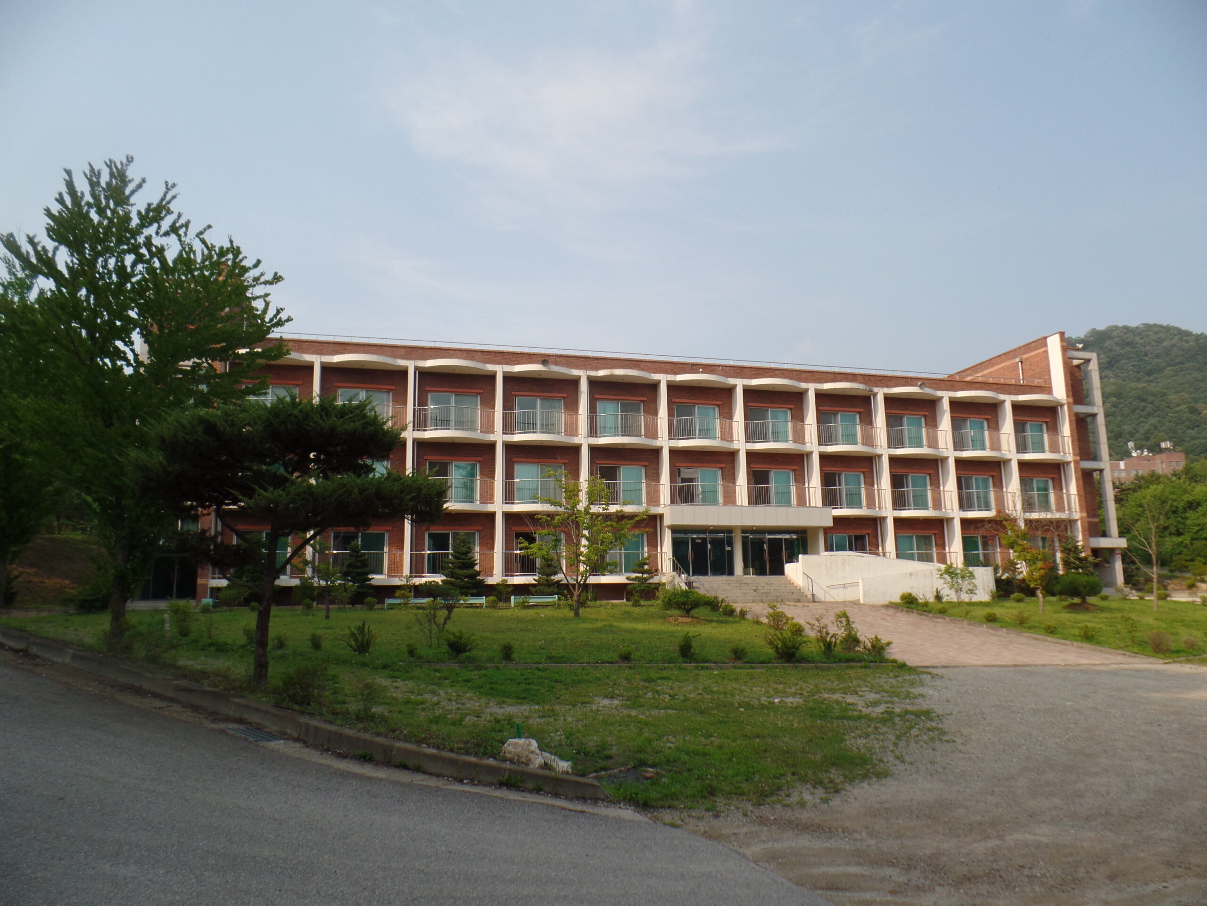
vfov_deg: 58.9
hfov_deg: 73.9
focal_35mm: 23
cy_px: 453
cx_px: 604
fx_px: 802
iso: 80
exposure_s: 1/750
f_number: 3.5
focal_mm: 4.1
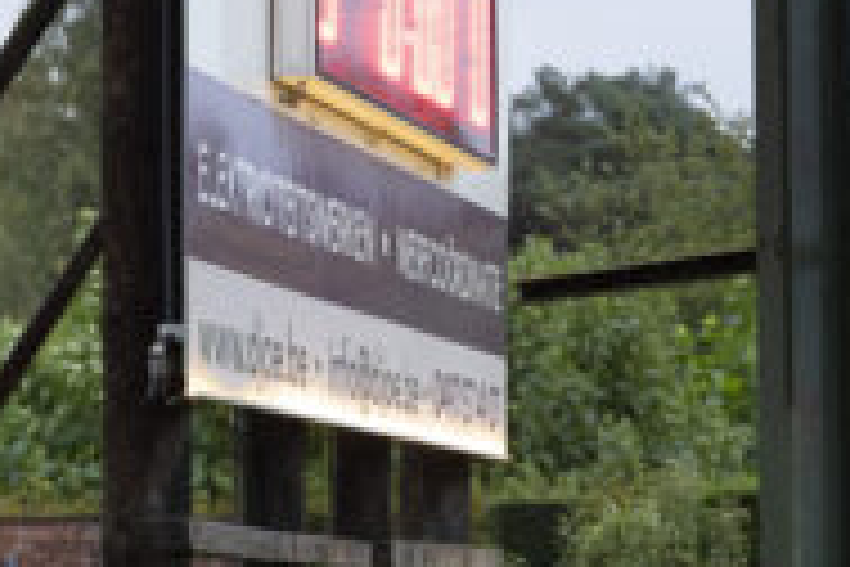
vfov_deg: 6.4
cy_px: 387
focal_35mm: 215
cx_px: -162
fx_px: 5076
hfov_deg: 9.4
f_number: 3.2
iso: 1600
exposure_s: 1/125
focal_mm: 52
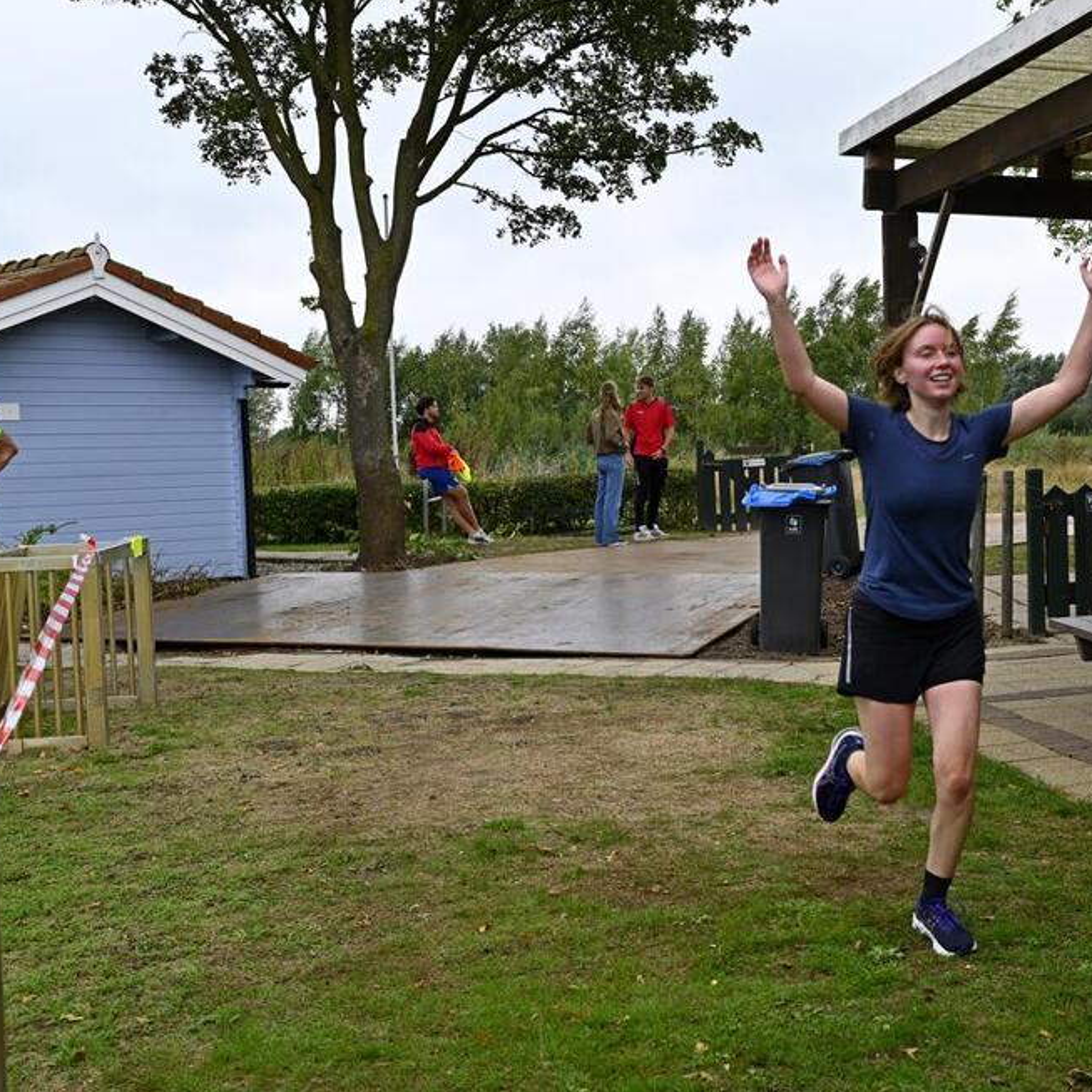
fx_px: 1749
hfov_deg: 34.5
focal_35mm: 49
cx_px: 672
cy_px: 546
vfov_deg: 34.7
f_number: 7.1
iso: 400
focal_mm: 38
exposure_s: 1/320
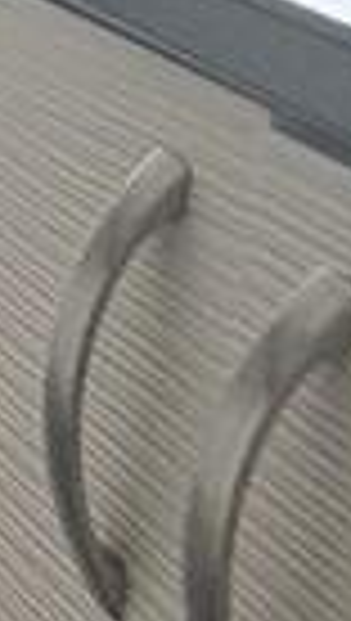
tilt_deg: -5.6
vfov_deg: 17.1
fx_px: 1863
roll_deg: +0.4
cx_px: -1746
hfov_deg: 5.2
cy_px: -310
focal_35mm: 113
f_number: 2.2
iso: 64
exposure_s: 1/159
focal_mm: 2.22
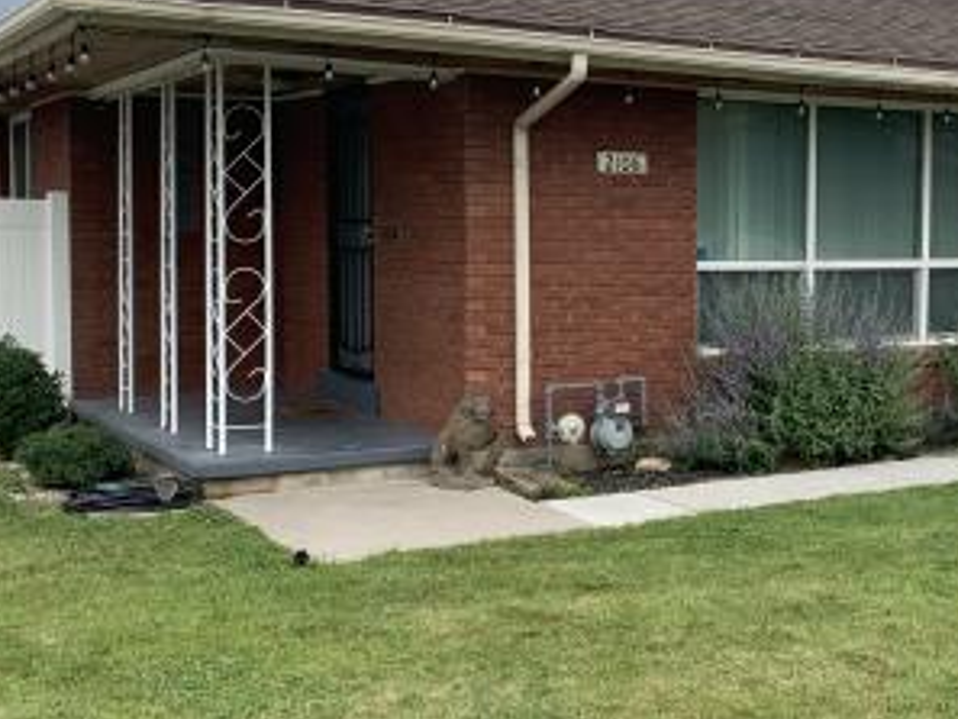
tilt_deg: -4.1
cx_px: 852
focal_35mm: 56
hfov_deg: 32.7
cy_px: 316
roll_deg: +0.3
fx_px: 1550
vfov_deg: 26.1
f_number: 1.8
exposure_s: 1/2481
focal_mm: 4.25
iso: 25
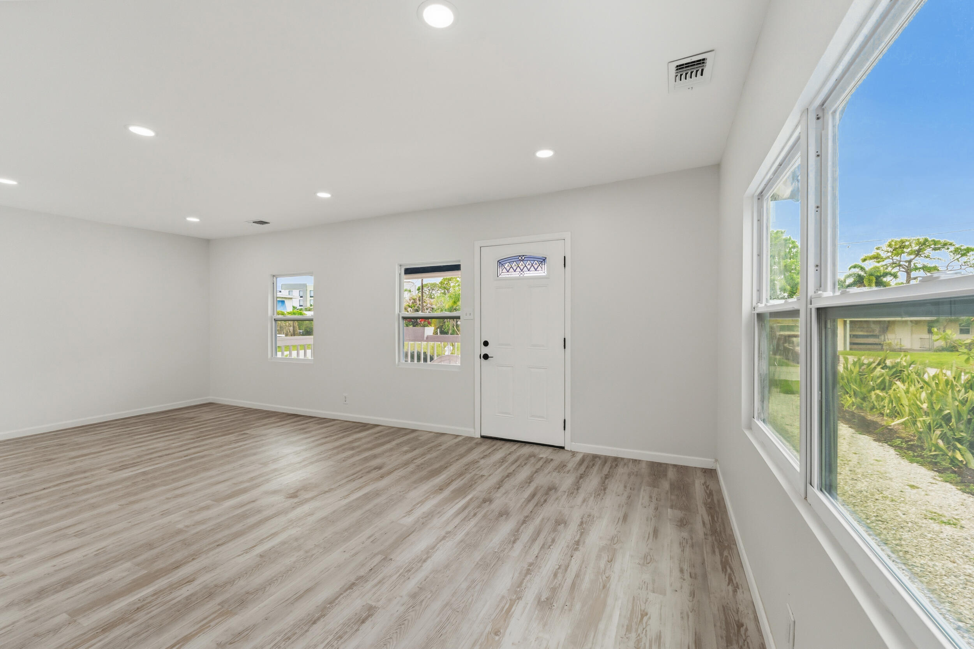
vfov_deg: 81.2
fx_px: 379
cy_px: 324
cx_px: 487
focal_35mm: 14
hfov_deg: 104.3
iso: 250
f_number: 9
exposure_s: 1/20
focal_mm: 14
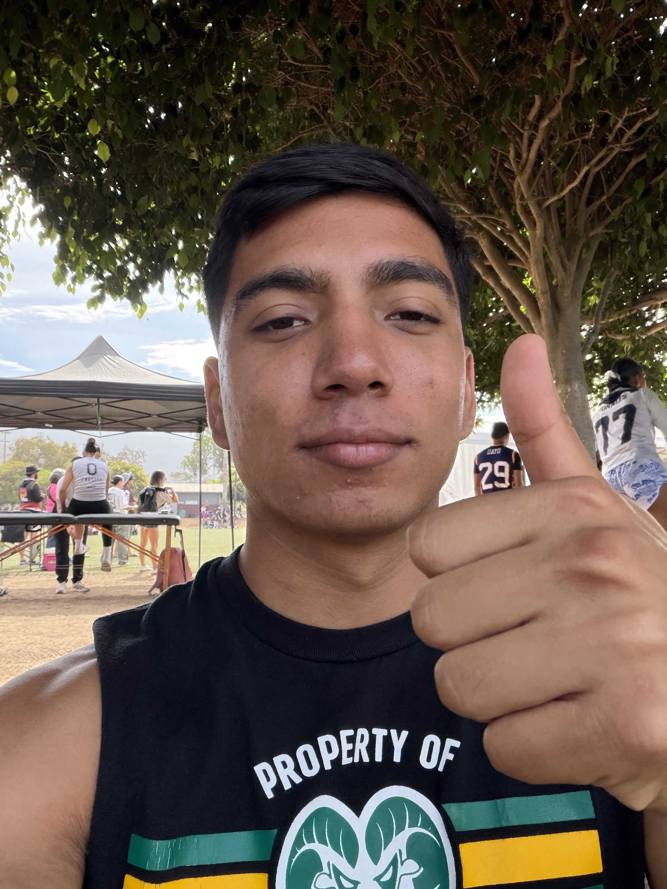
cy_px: 444
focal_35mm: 30
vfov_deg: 60.0
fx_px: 771
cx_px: 334
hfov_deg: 46.8
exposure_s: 1/234
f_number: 1.9
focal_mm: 2.71
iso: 64
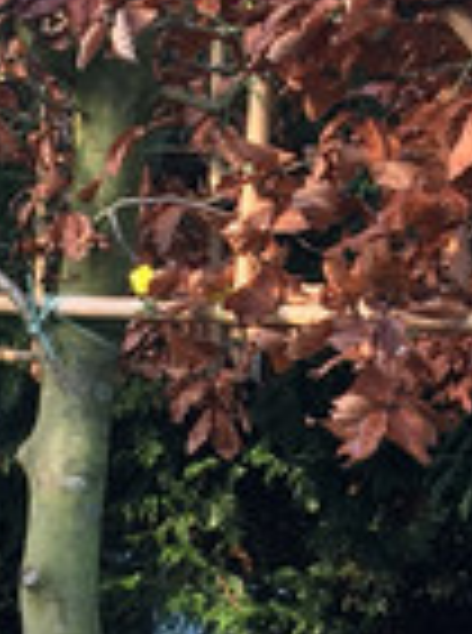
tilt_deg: -0.9
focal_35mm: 165
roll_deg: -1.7
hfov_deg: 8.9
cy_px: 324
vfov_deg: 12.0
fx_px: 3013
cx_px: 63
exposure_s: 1/105
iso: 25
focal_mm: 4.15
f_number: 2.2
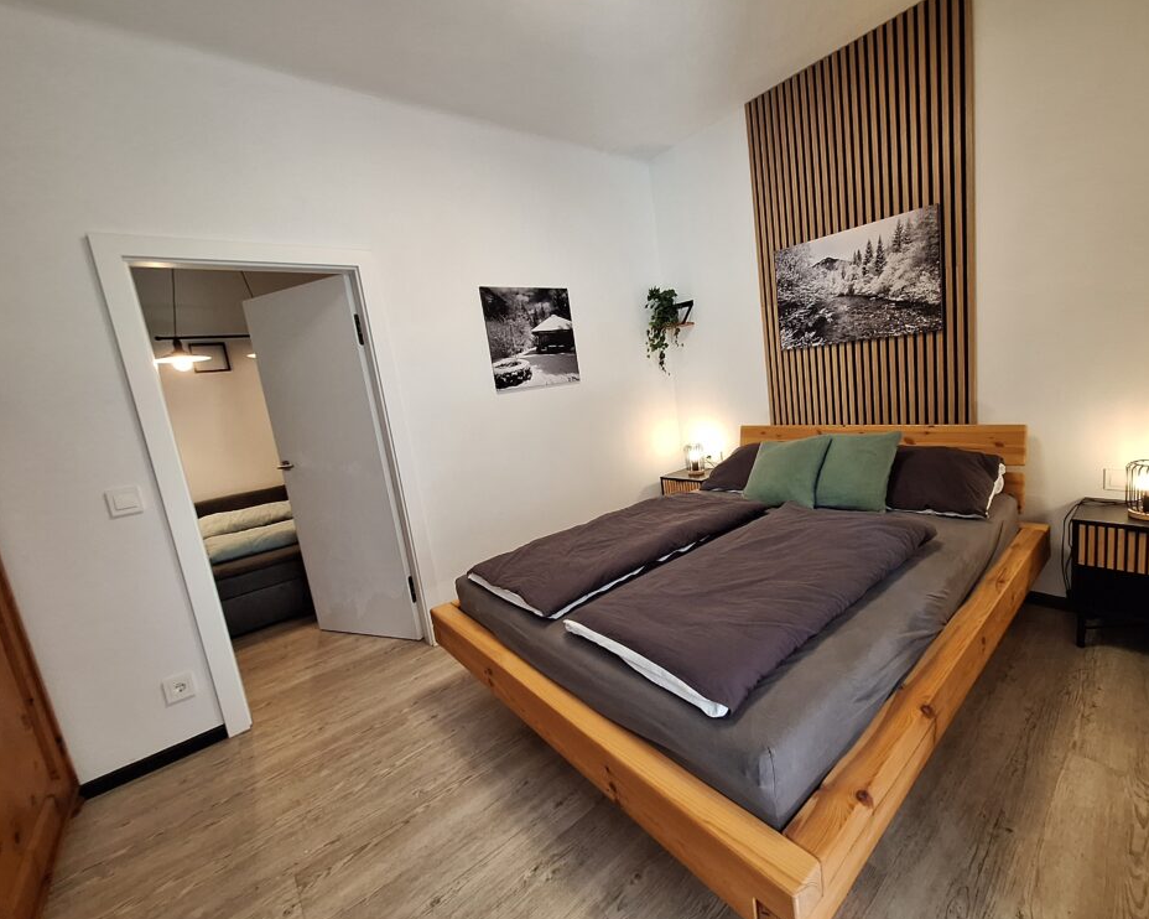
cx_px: 629
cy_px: 461
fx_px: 476
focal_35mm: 14
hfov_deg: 100.4
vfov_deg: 88.0
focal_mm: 1.74
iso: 200
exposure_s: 1/30
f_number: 2.2
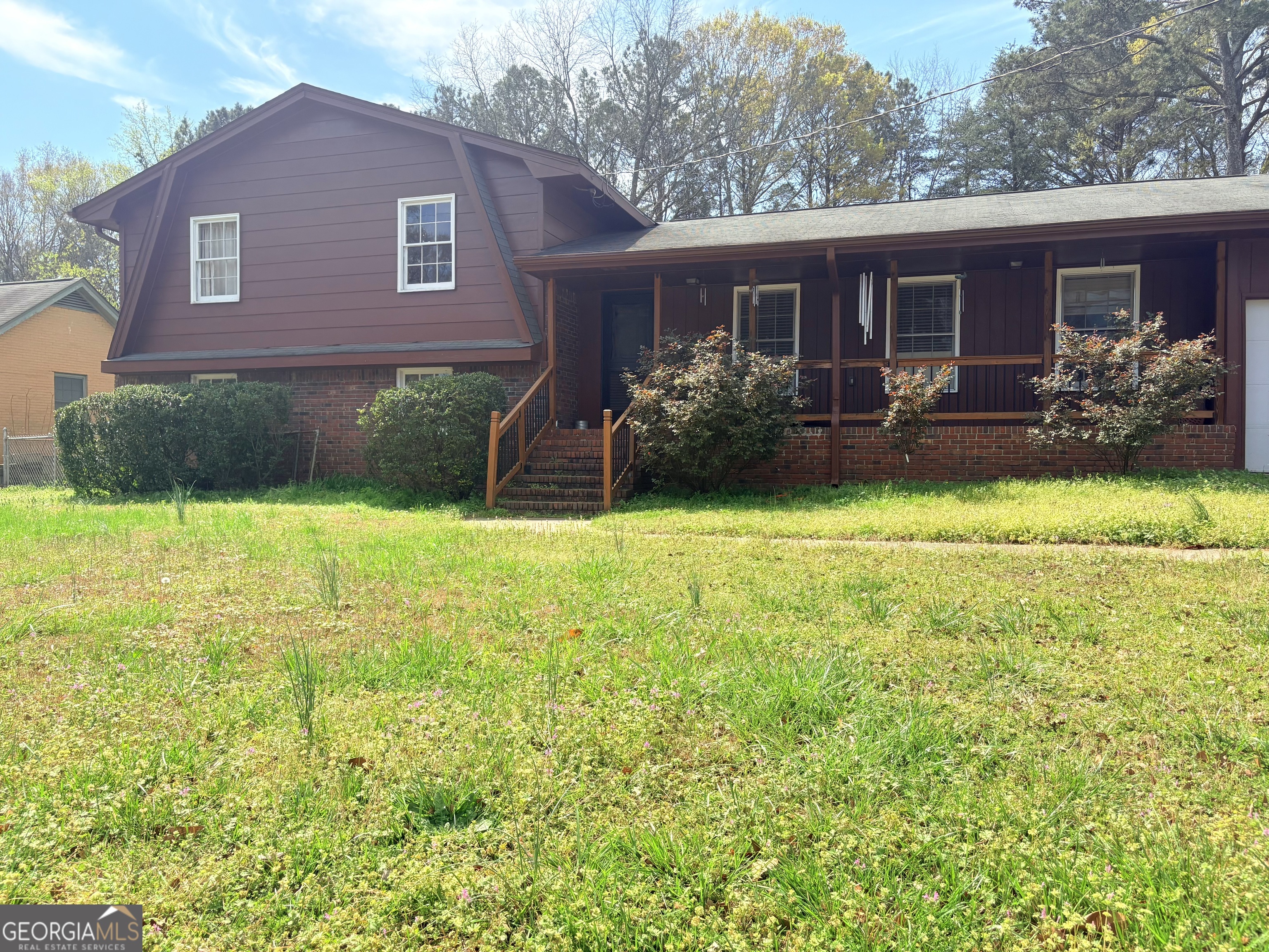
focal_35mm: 26
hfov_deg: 67.3
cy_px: 476
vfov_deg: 53.1
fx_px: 953
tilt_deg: +0.2
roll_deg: -0.3
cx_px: 634
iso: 64
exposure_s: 1/2012
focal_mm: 5.96
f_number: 1.6
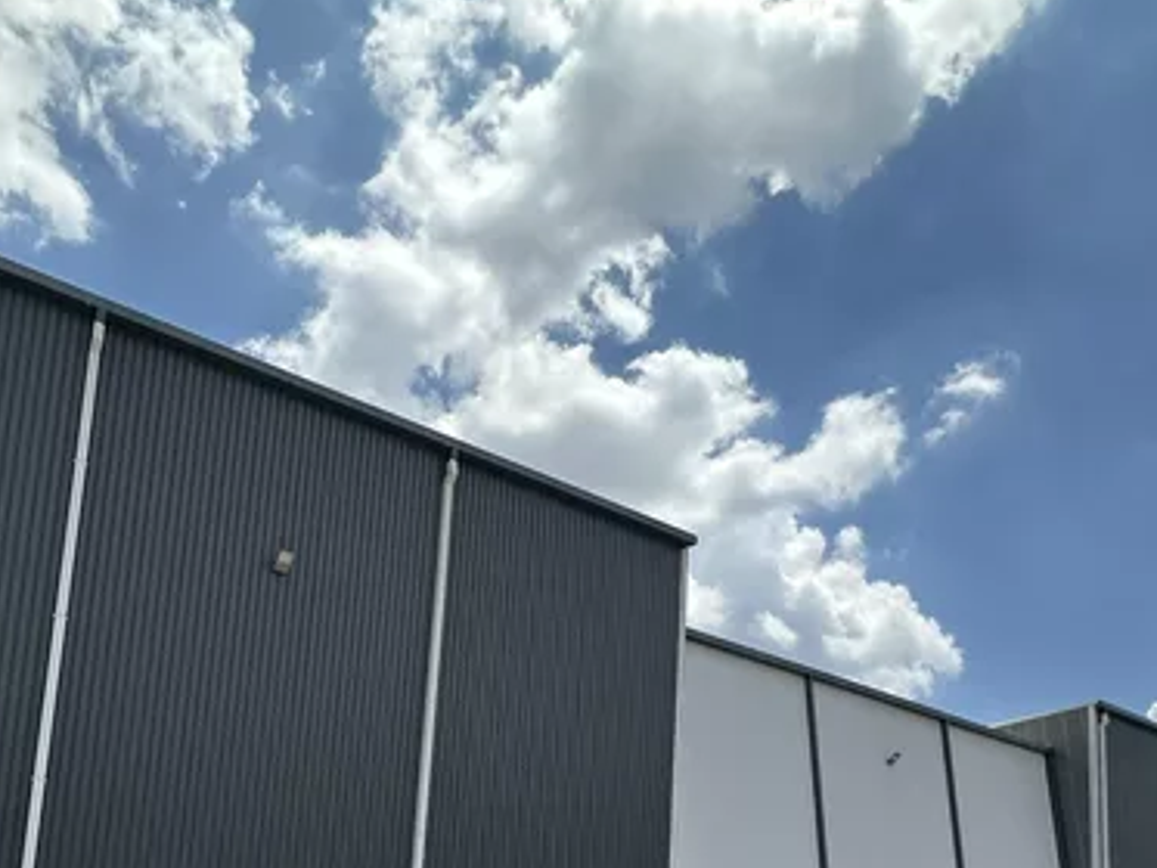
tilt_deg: +13.4
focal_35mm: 30
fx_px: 1003
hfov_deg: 59.7
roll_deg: +0.5
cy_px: 834
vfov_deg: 41.7
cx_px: 499
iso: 40
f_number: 2.2
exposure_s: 1/1916
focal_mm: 2.22
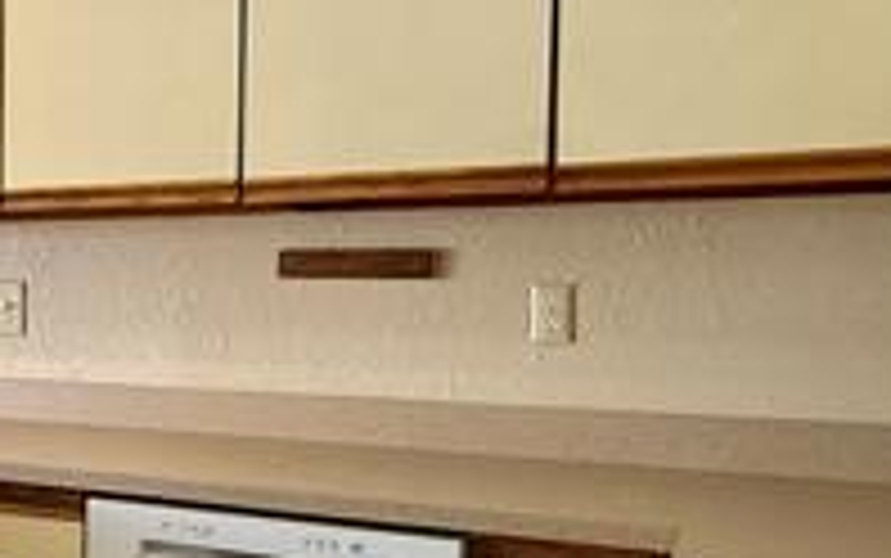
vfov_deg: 26.8
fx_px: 1166
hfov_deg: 38.9
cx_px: 90
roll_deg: -0.5
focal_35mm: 48
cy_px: 358
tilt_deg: -2.1
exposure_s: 1/120
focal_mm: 2.22
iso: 250
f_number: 2.2
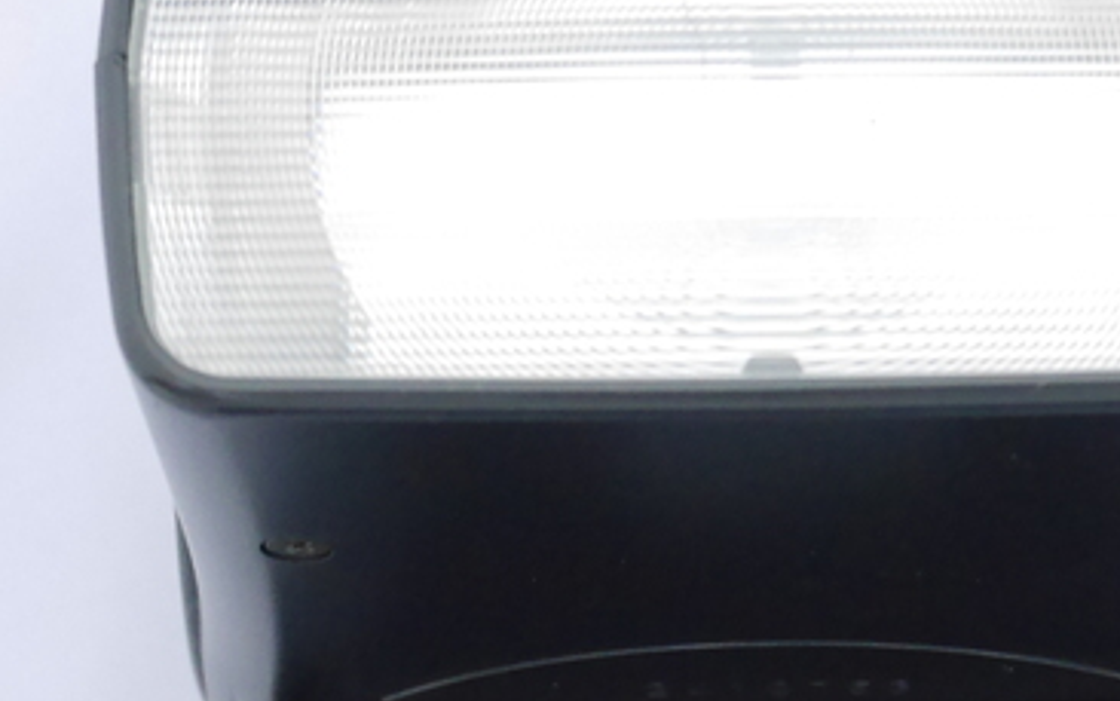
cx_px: 763
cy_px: 839
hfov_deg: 13.6
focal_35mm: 153
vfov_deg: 8.5
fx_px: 4672
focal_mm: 22
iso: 1250
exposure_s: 1/60
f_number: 4.9
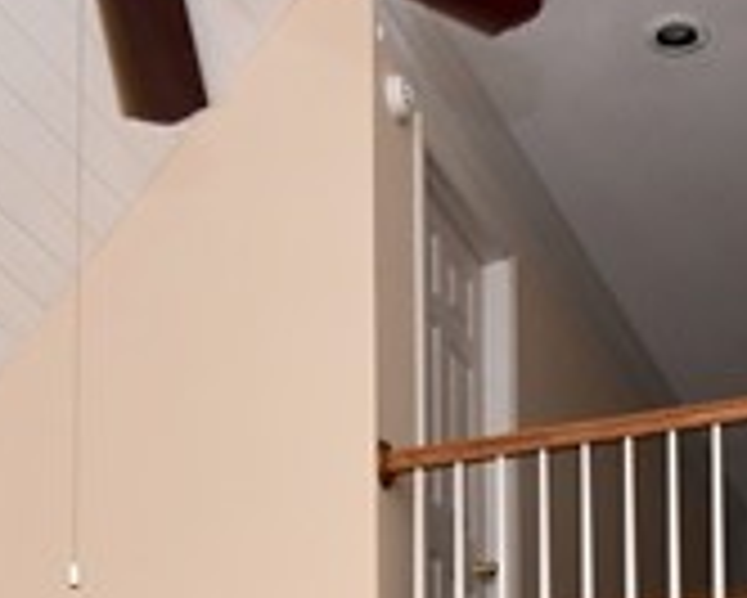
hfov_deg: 20.5
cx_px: 612
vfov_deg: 14.4
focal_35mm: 92
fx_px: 2035
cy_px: 1129
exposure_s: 1/60
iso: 720
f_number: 4
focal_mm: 10
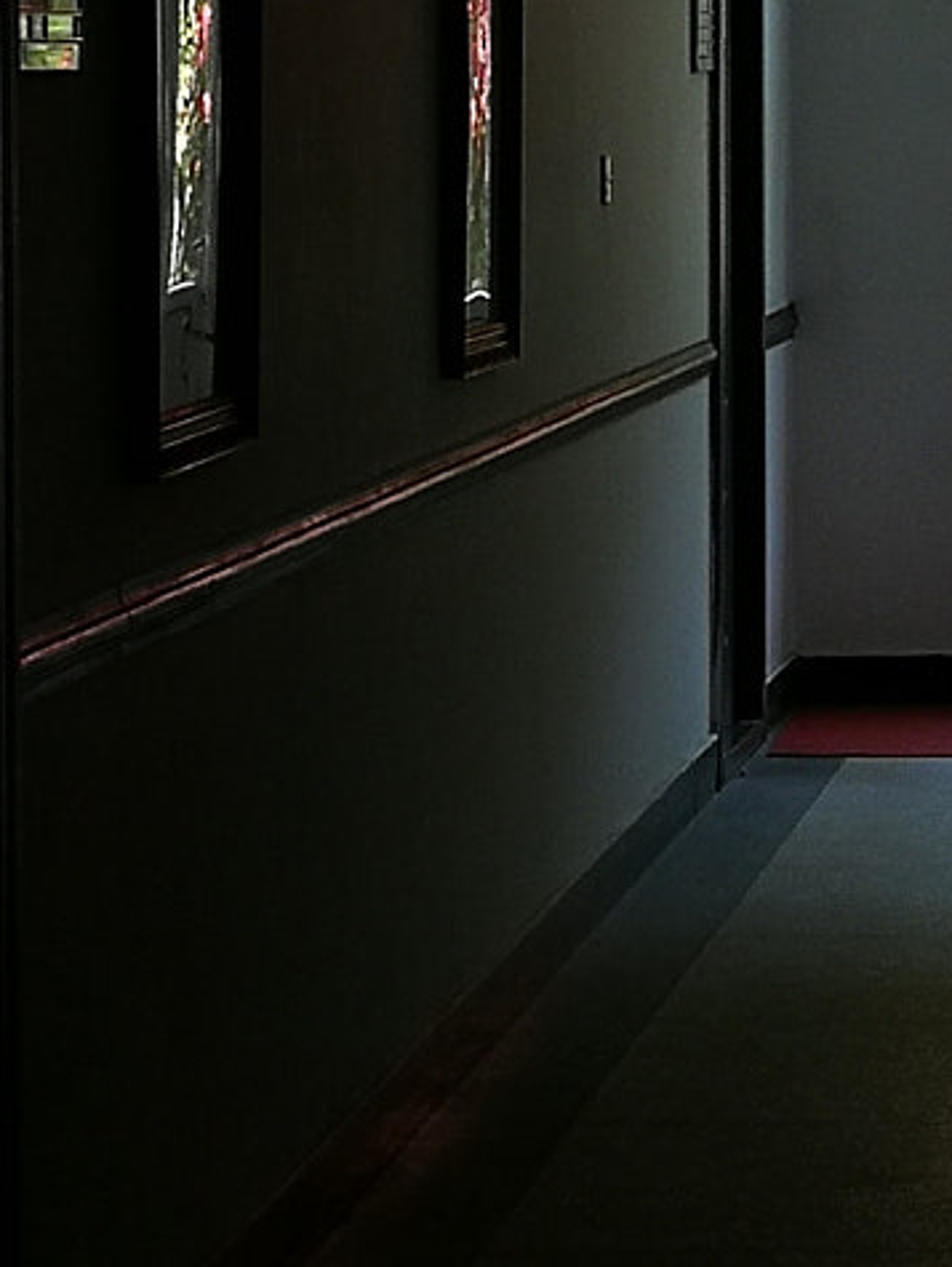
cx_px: 1284
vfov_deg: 11.9
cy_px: 141
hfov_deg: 8.9
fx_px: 6042
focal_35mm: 165
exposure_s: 1/60
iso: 64
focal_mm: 3.95
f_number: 2.2
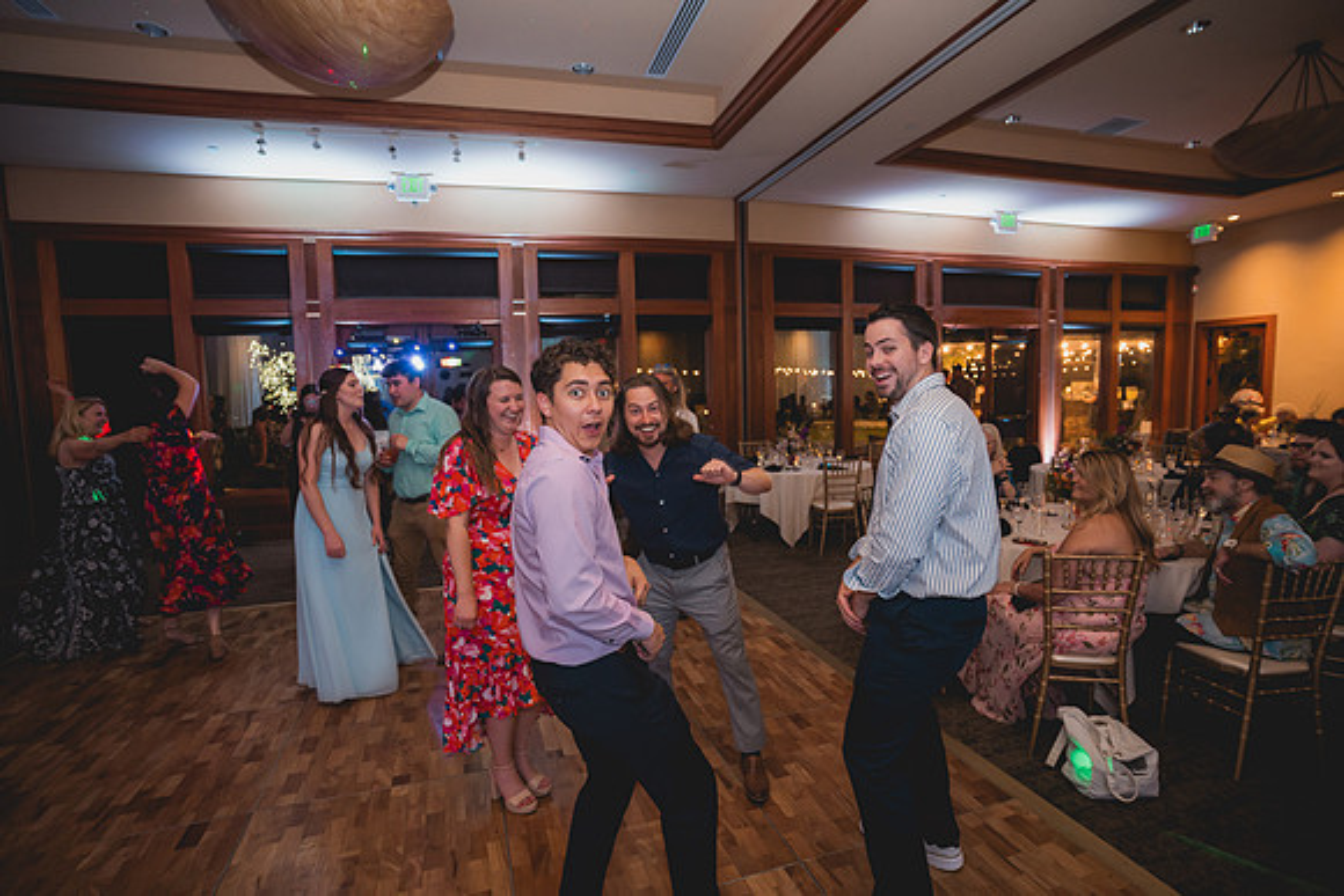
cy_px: 448
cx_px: 672
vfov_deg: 70.5
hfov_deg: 93.3
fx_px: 635
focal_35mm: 17
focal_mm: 17
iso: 2500
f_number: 2.8
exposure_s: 1/50
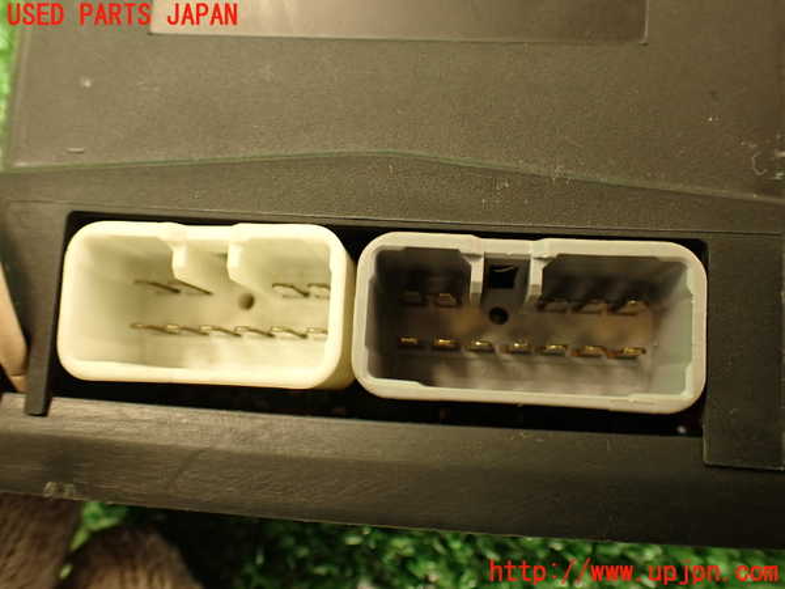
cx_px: 392
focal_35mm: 32
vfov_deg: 44.2
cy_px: 294
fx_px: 726
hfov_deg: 56.8
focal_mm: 5.79
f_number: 2.4
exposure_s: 1/30
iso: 320
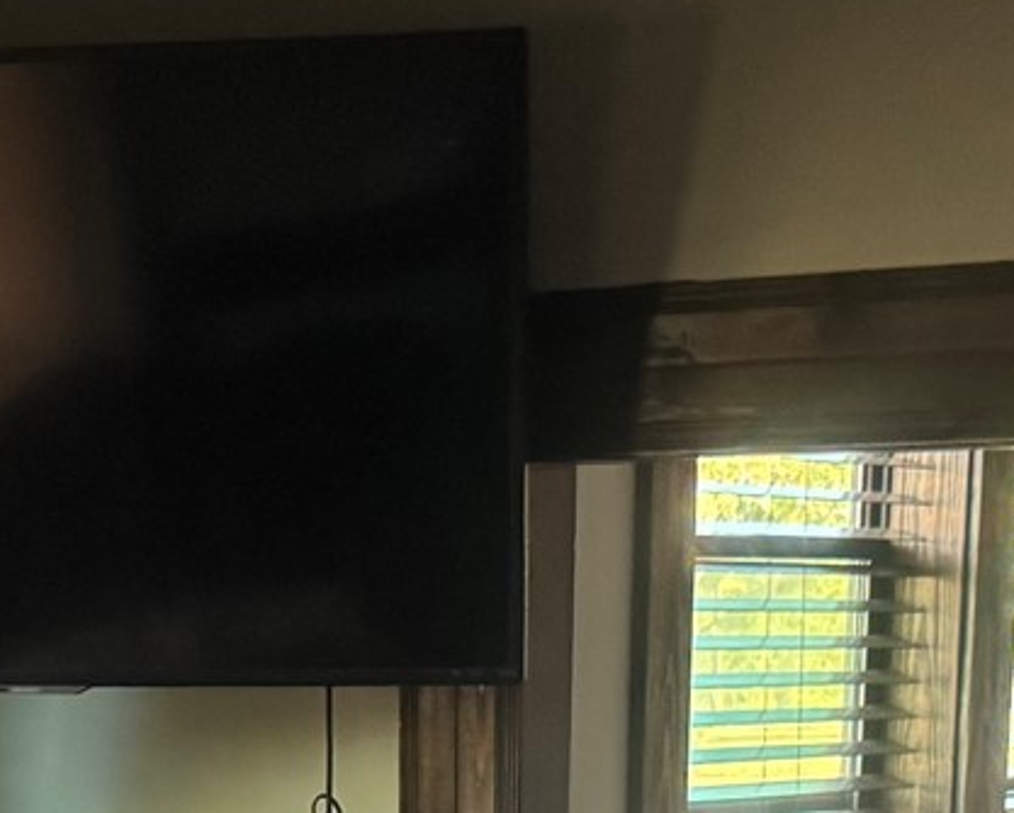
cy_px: 1487
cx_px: 175
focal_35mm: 115
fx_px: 3453
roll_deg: +0.0
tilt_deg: -14.1
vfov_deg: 12.2
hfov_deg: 16.6
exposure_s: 1/53
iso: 800
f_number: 1.78
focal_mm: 6.76
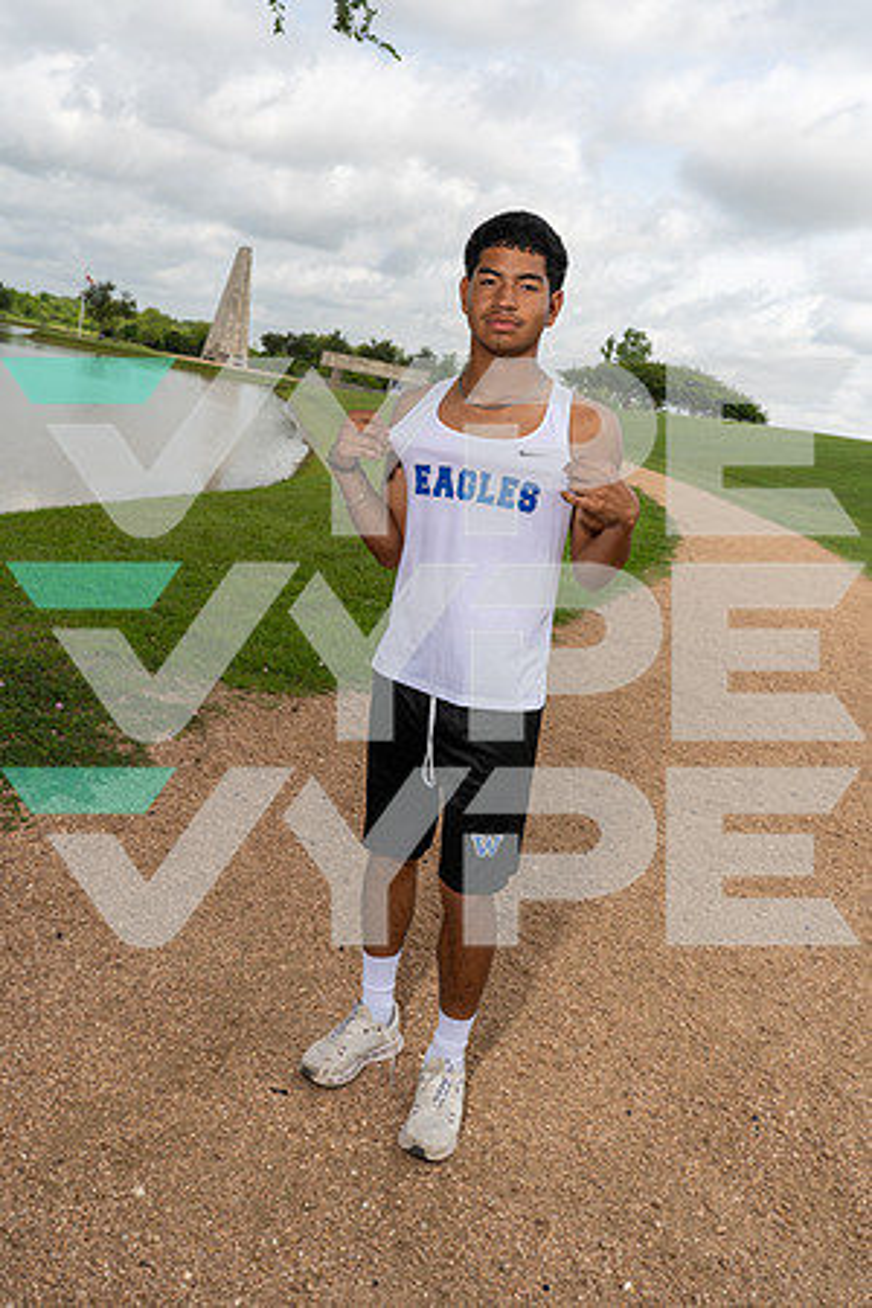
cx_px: 436
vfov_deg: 63.7
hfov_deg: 45.0
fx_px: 1054
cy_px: 654
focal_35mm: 29
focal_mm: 29
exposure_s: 1/250
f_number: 8
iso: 100
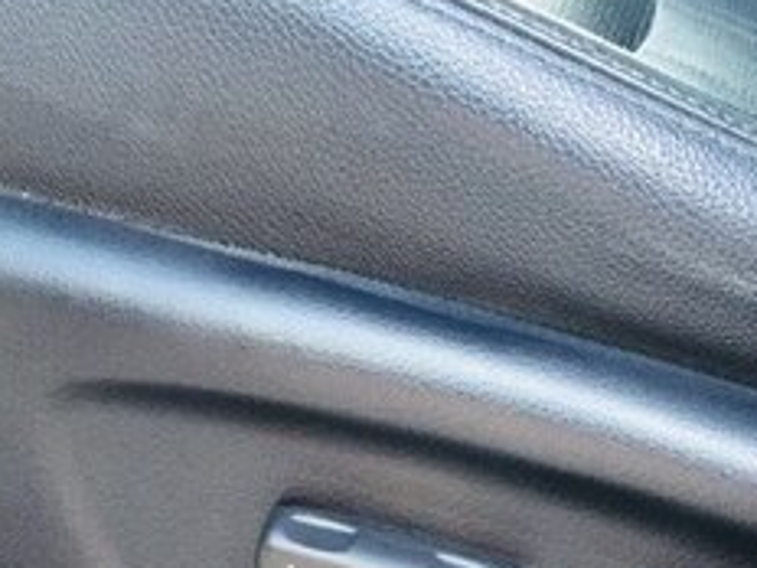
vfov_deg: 21.8
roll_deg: -11.5
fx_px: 1356
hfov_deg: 30.8
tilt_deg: -38.0
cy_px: 689
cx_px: 548
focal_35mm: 62
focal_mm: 4.15
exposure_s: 1/25
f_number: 2.2
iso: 250
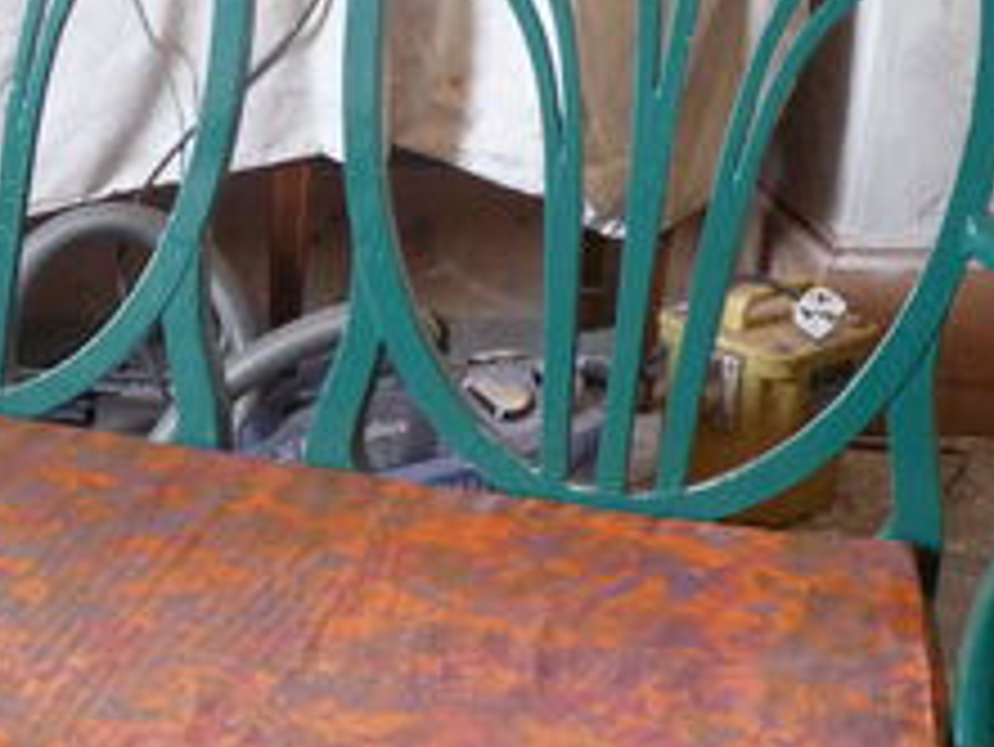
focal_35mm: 87
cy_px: 652
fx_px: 2500
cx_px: 130
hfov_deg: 22.0
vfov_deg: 16.8
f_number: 3
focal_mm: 5.6
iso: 400
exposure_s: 1/30
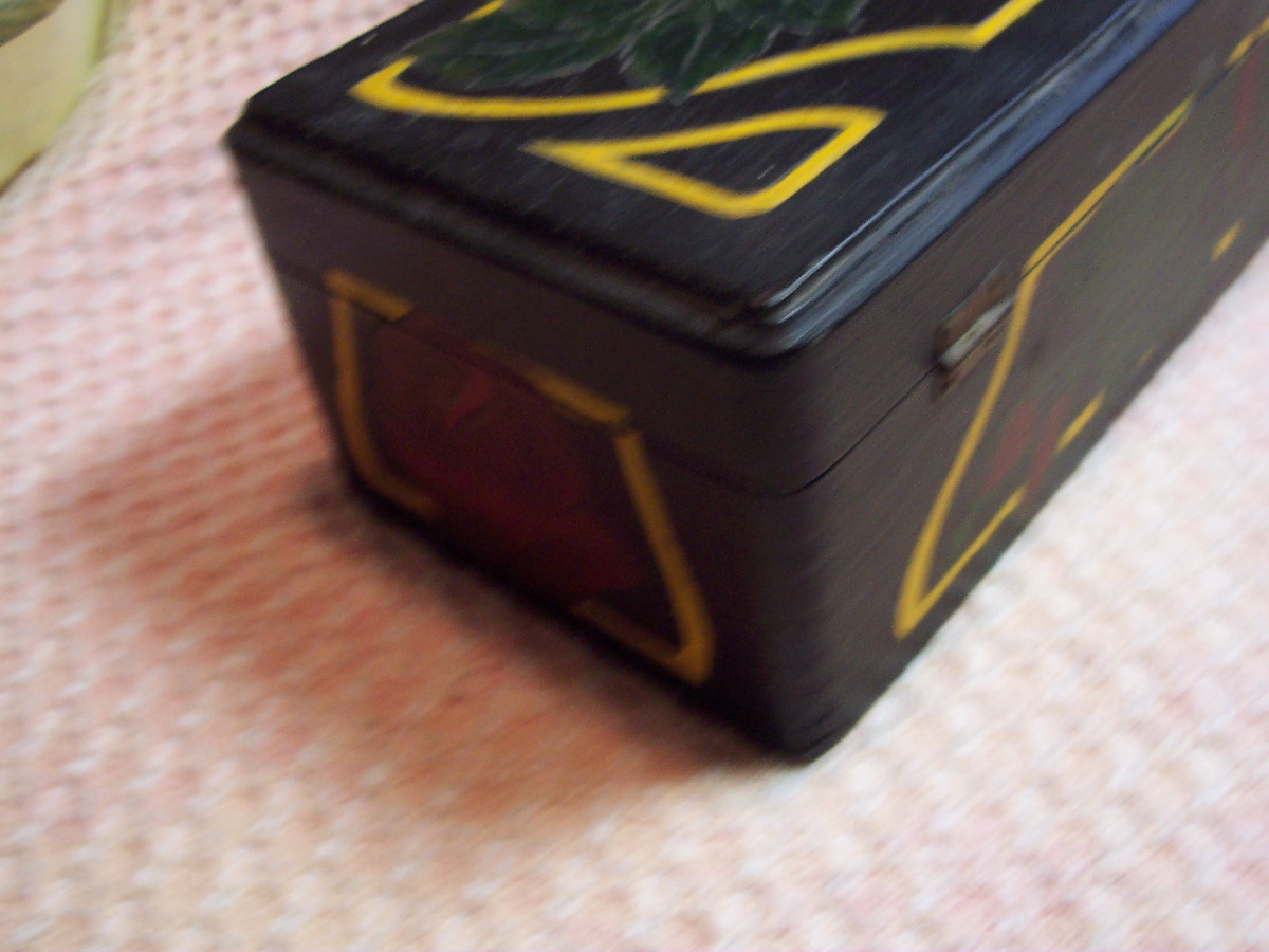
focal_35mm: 37
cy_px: 476
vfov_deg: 38.7
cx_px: 634
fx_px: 1356
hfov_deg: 50.1
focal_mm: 5.6
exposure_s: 1/30
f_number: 2.8
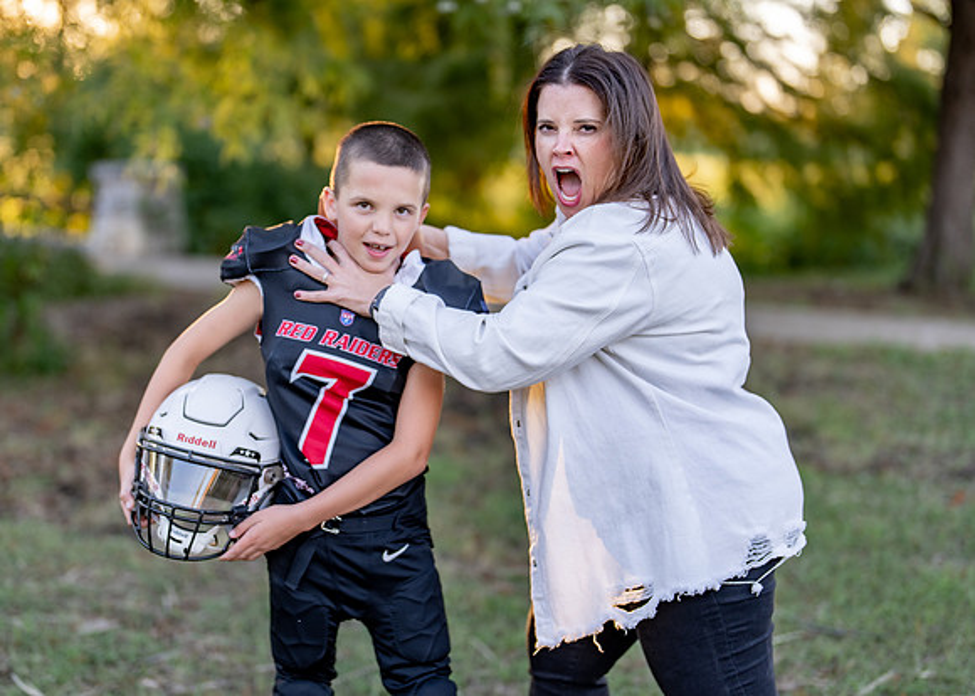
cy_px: 384
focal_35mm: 62
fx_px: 1703
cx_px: 429
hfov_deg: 31.9
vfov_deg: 23.1
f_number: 1.2
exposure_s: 1/400
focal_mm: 50
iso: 100
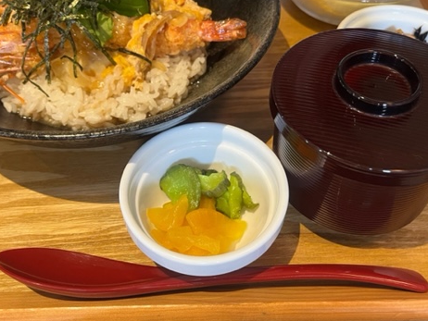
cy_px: 127
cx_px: 202
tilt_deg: -48.6
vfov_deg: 39.5
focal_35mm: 36
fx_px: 445
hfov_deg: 51.3
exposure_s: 1/60
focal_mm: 5.1
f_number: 1.6
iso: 160
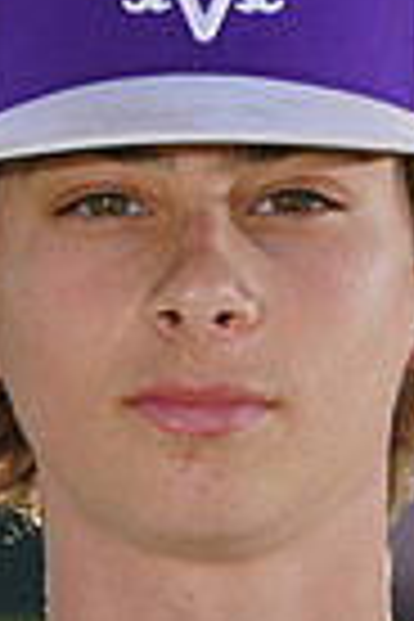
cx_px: 92
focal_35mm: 1183
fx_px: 20405
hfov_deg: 1.2
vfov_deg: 1.7
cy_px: 837
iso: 100
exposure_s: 1/250
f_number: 9
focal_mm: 282
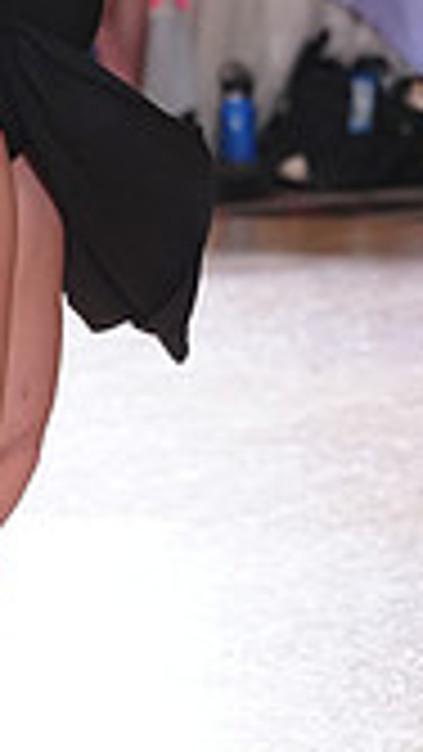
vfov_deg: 6.5
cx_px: 421
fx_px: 6597
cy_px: -180
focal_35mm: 331
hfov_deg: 3.7
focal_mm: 91
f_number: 4
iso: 2000
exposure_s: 1/400
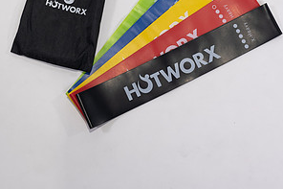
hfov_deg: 26.7
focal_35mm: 76
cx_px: 142
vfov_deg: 17.3
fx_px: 597
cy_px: -17
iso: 200
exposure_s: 1/125
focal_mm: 50
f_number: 4
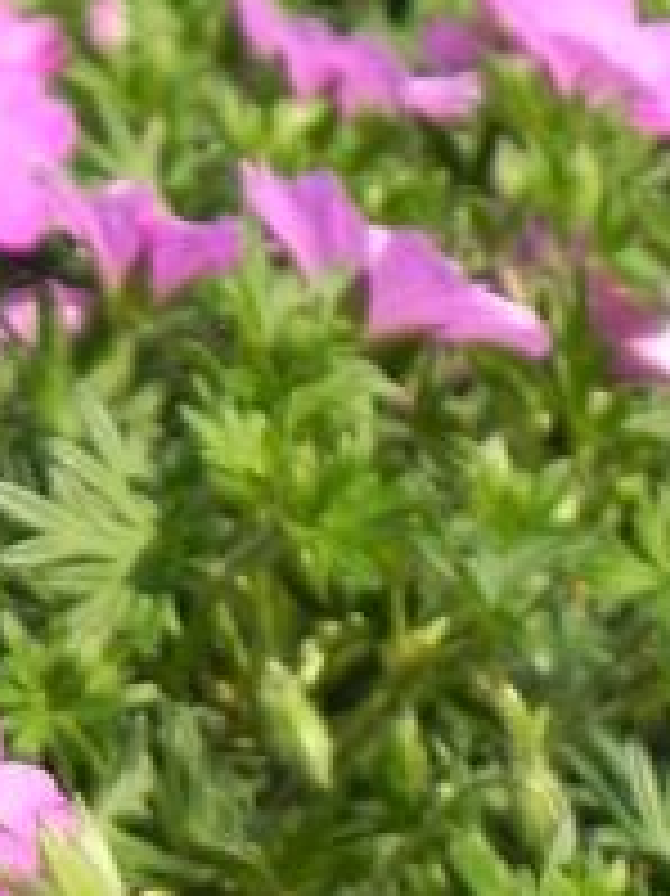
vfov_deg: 7.4
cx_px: -369
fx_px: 6846
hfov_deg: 5.5
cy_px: 1153
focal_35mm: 265
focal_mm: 11.8
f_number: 3.5
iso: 276
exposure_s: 1/2000
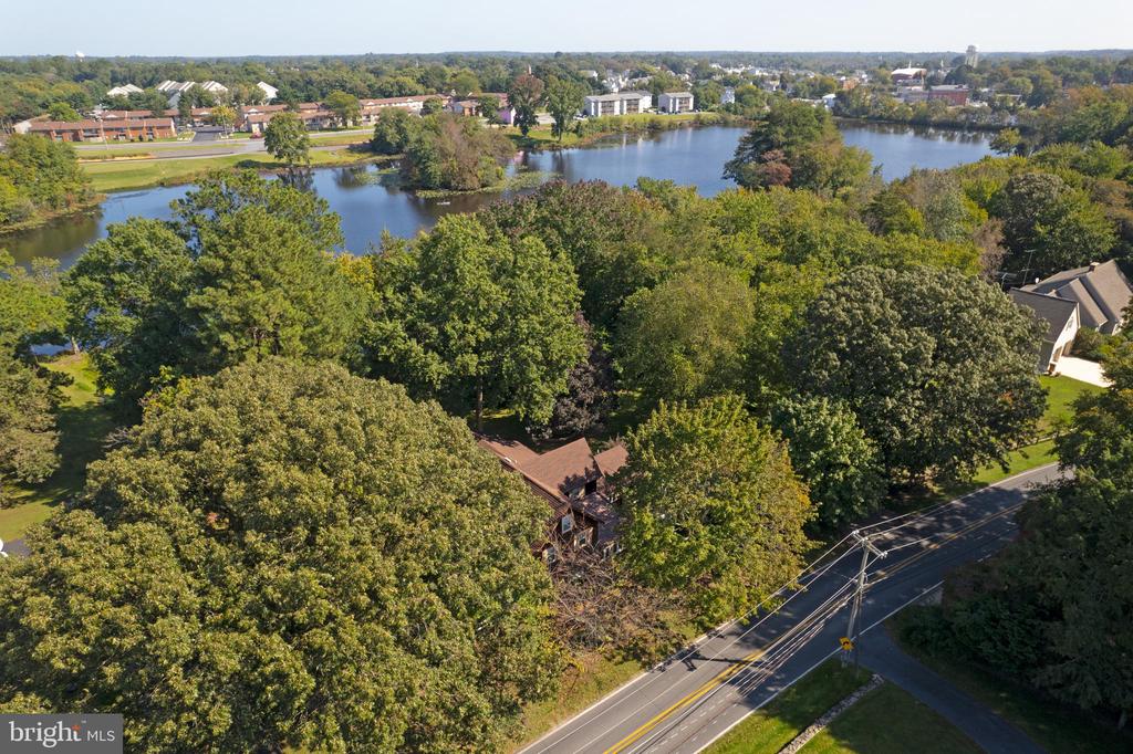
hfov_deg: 78.6
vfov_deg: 57.2
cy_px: 377
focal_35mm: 22
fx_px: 692
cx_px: 566
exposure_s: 1/100
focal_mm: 8.38
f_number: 2.8
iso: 100
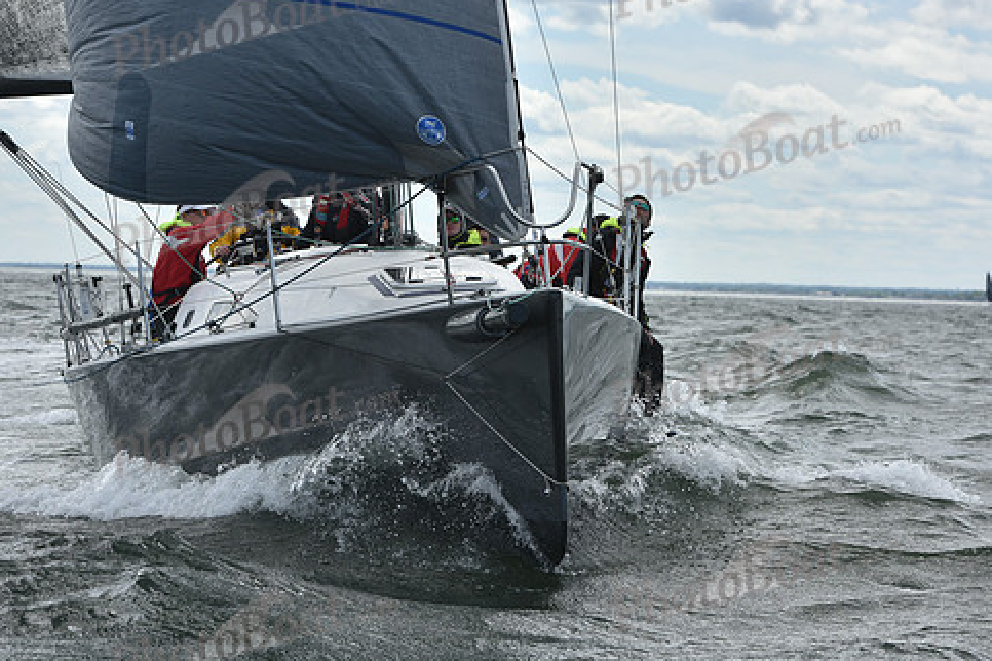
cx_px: 507
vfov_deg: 8.8
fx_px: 4298
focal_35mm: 156
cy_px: 290
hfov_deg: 13.2
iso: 320
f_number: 9
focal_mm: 130
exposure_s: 1/1000
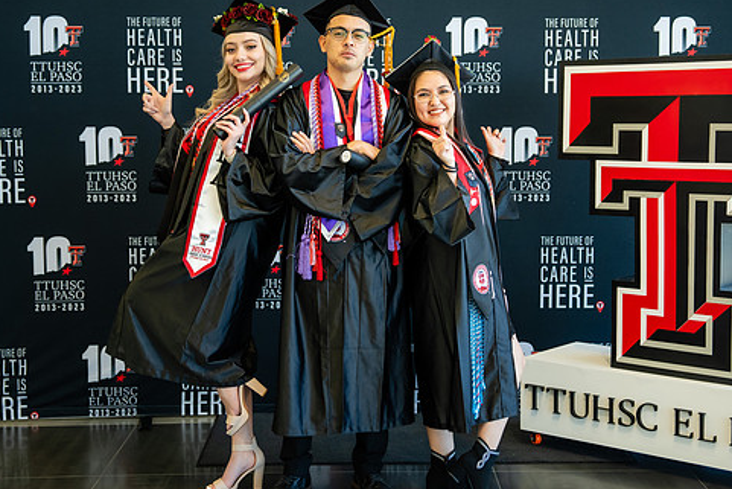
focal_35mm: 61
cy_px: 207
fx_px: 1241
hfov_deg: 32.9
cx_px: 375
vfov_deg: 22.3
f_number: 2.8
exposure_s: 1/125
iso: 500
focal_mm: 44
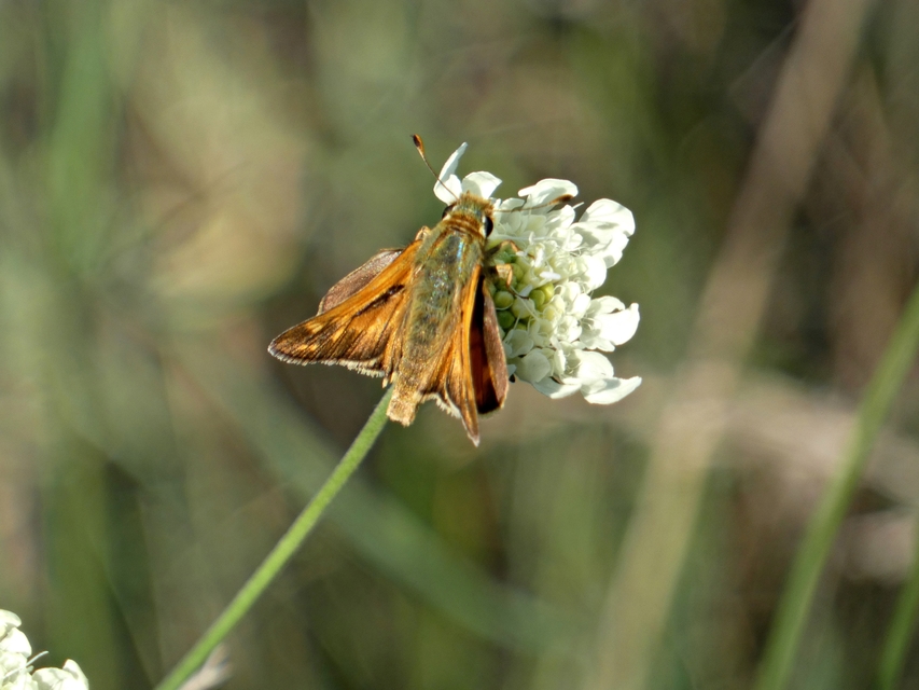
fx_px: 30588
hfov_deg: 1.7
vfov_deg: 1.3
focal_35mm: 1152
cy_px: 345
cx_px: 460
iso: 100
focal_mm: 206.4
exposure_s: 1/250
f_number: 5.8
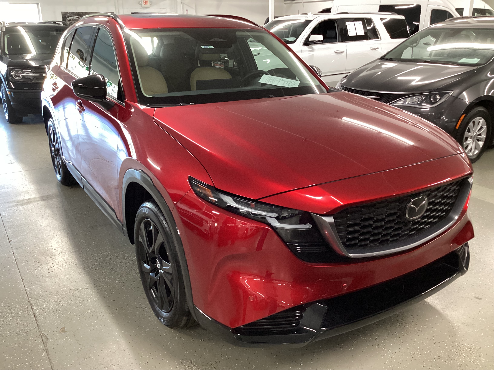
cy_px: 185
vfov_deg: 45.4
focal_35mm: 31
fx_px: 442
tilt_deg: -20.6
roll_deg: +0.4
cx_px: 247
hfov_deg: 58.4
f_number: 2.4
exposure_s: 1/33
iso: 320
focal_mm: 3.3
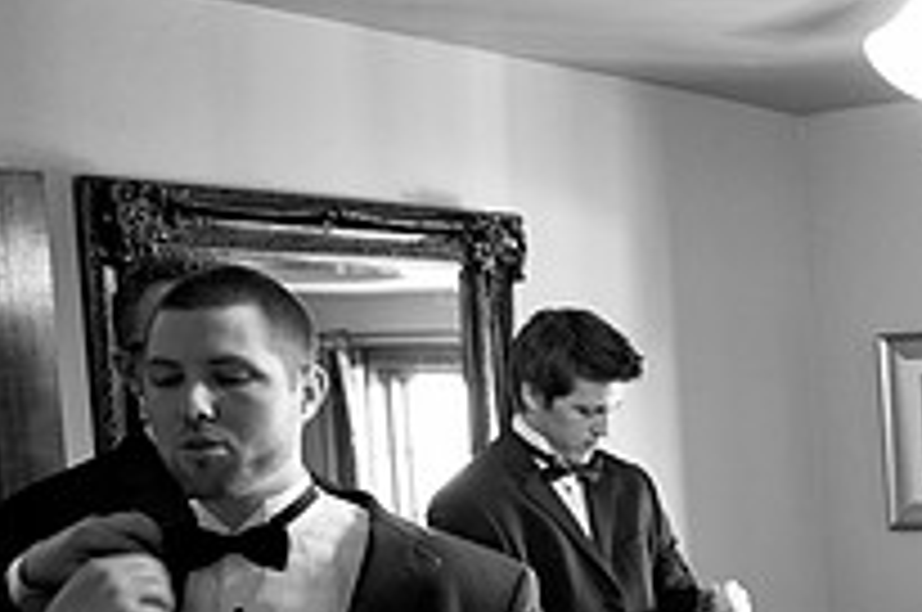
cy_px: 540
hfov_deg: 25.0
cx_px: 1250
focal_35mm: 68
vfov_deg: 19.6
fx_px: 1739
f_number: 2.8
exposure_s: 1/60
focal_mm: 24
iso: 1600
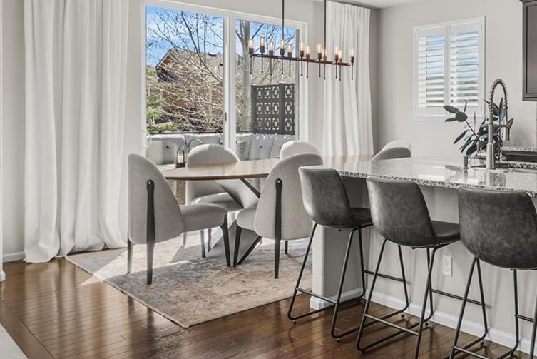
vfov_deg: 38.4
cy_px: 114
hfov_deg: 48.3
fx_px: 507
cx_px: 508
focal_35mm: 34
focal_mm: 16
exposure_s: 1/2
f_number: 8
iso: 200
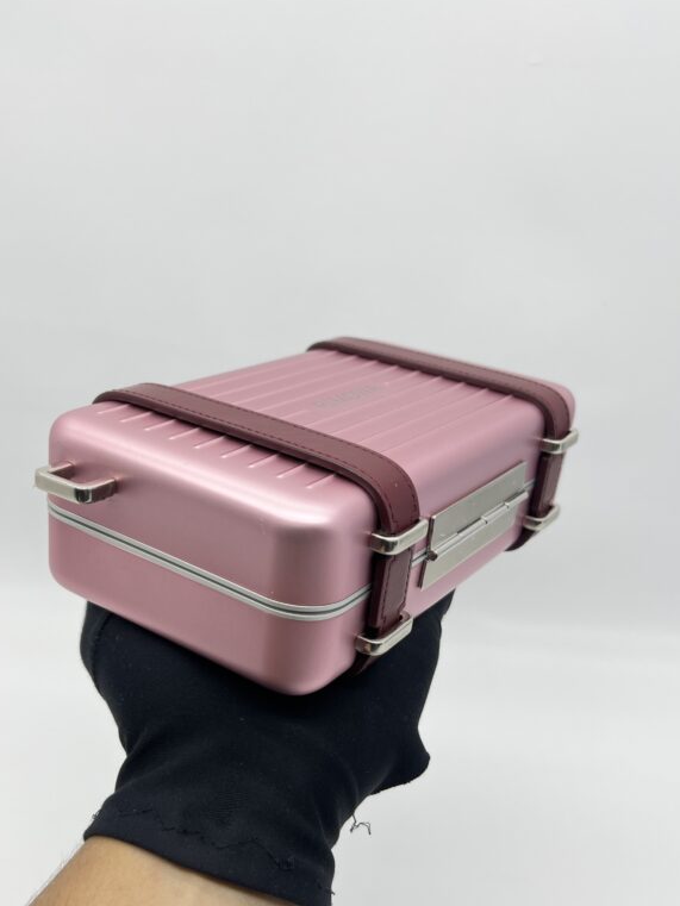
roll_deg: +0.0
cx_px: 276
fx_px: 916
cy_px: 506
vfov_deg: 52.5
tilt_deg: -27.4
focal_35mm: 35
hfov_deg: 40.6
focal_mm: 5.7
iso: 32
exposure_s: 1/118
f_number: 1.5
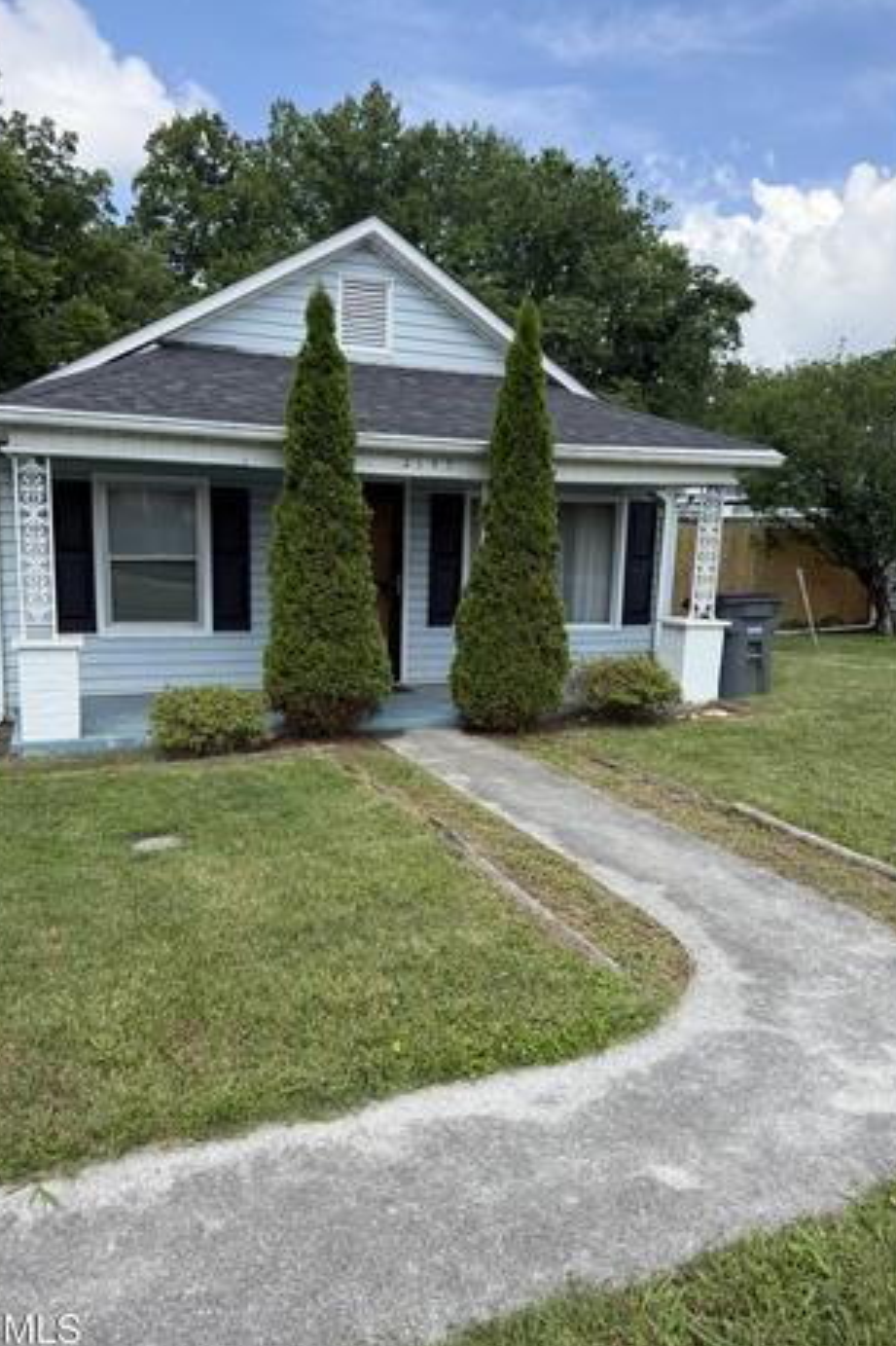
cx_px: 435
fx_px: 971
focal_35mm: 26
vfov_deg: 69.4
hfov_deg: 49.5
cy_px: 692
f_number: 1.78
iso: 100
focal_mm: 6.76
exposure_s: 1/2525
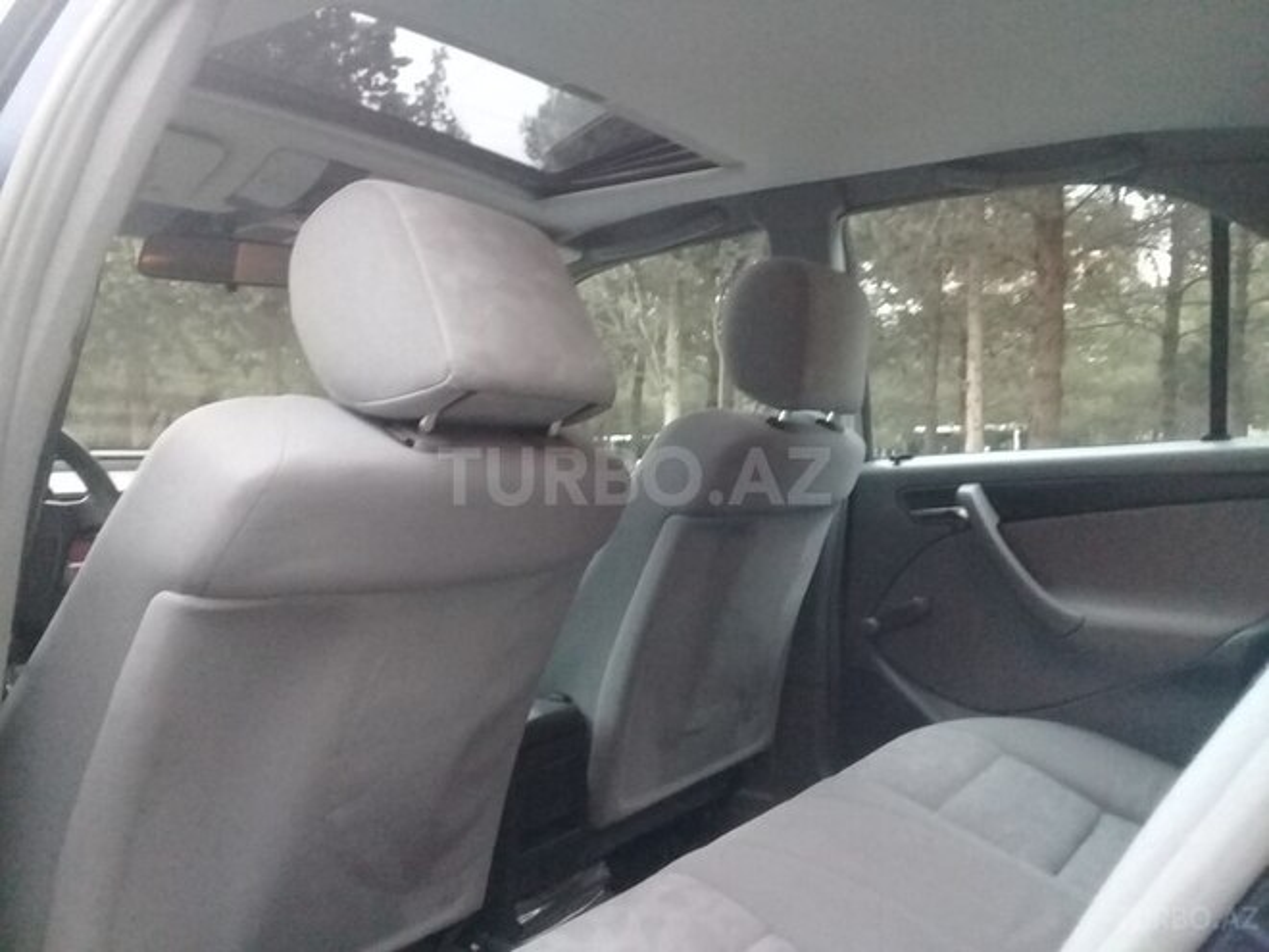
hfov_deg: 58.4
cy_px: 476
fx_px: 1136
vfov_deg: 45.4
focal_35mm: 31
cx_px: 634
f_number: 2.2
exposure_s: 1/17
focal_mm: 3.3
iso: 400
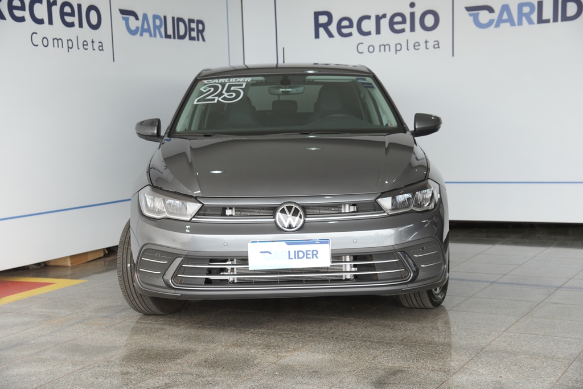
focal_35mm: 63
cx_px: 292
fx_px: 1020
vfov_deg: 21.6
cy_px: 194
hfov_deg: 31.9
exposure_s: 1/160
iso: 200
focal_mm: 42
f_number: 4
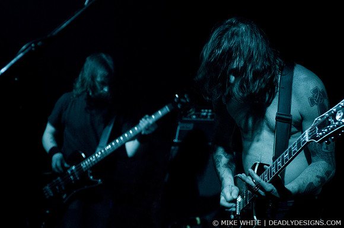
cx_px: 172
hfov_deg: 28.1
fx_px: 687
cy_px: 114
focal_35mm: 72
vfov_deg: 18.9
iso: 1250
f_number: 2.8
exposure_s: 1/80
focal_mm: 48
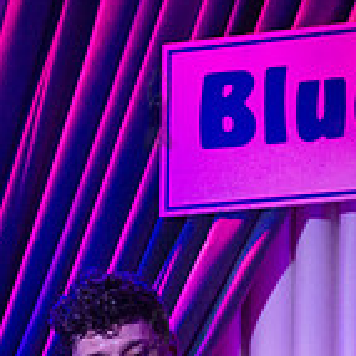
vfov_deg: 7.2
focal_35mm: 242
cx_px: 157
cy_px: 347
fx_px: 2816
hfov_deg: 7.2
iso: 4000
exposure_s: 1/400
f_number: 3.5
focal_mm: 70
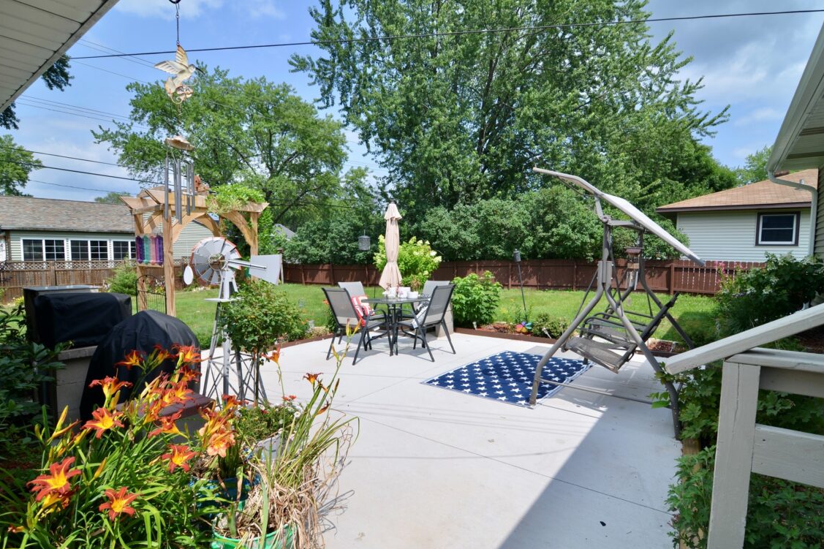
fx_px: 401
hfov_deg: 91.4
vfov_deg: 68.8
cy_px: 279
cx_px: 434
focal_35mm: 18
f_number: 8
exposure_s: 1/250
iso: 110
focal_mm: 11
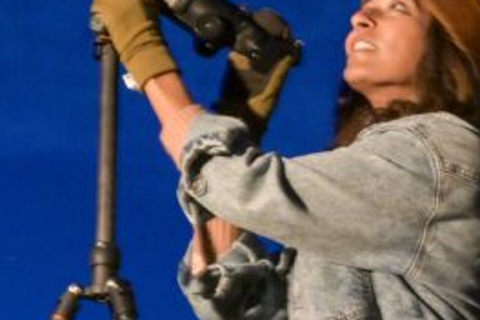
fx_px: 1240
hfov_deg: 21.8
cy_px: -45
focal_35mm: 93
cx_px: 142
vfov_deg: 14.3
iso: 2500
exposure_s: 1/5
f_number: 3.5
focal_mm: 24
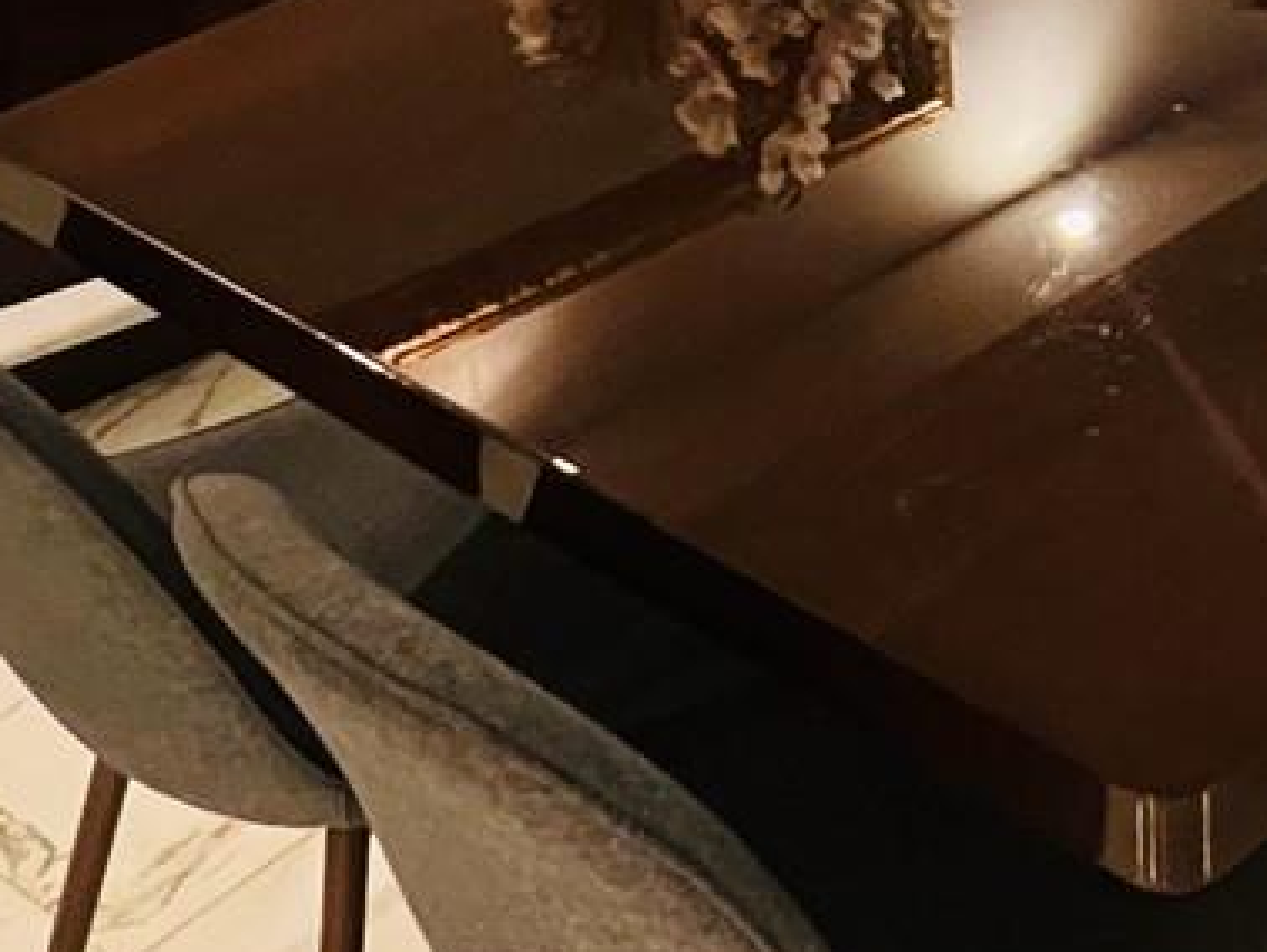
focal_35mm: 55
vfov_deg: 24.4
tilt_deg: -20.9
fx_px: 2014
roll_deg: -1.4
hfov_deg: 31.3
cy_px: -154
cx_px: 1368
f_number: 1.8
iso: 800
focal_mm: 1.57
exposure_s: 1/40
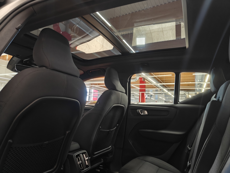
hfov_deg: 71.6
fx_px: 159
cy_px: 86
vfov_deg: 56.8
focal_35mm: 24
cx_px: 115
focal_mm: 5.59
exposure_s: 1/33
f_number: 1.8
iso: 160
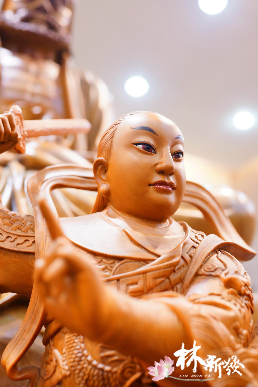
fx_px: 376
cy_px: 194
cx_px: 129
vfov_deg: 54.4
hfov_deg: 37.9
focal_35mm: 35
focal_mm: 35
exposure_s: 1/50
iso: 1600
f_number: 4.5
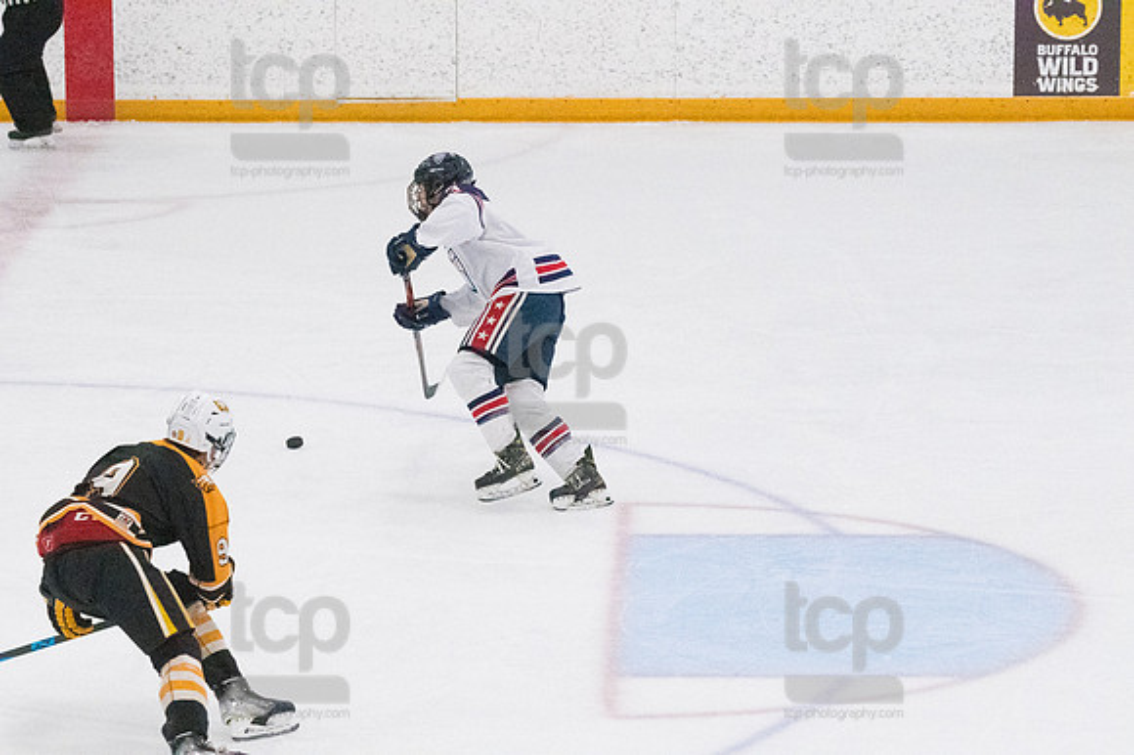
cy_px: 378
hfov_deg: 11.8
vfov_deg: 7.9
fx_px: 5478
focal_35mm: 174
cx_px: 567
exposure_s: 1/1600
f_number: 5
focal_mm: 116
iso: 8000
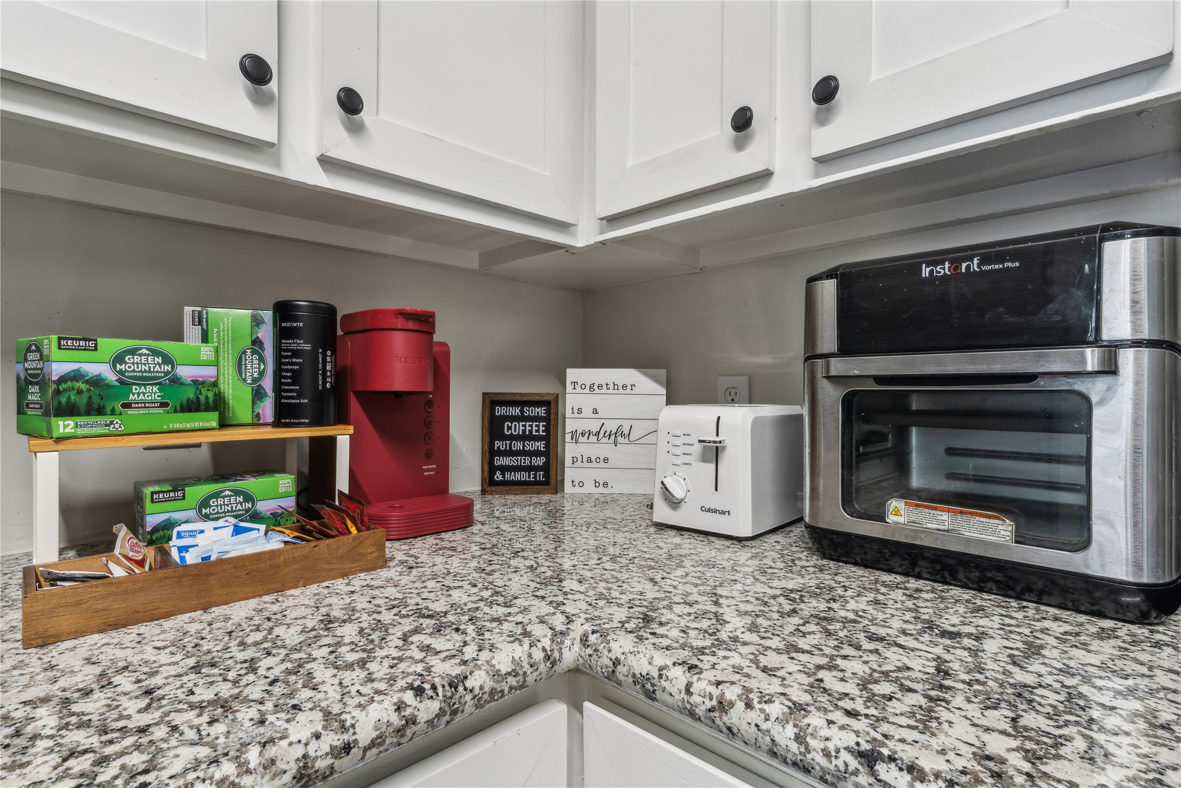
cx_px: 590
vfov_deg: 70.4
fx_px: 558
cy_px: 394
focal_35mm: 17
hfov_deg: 93.3
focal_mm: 17
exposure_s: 1.6
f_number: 16
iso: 50
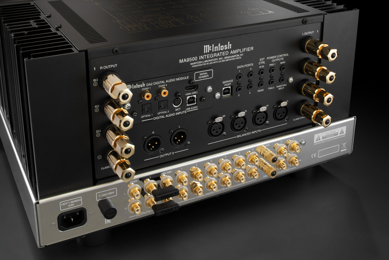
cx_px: 194
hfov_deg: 43.6
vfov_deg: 29.9
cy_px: 130
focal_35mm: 45
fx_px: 486
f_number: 20
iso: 200
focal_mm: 45
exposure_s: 1/80
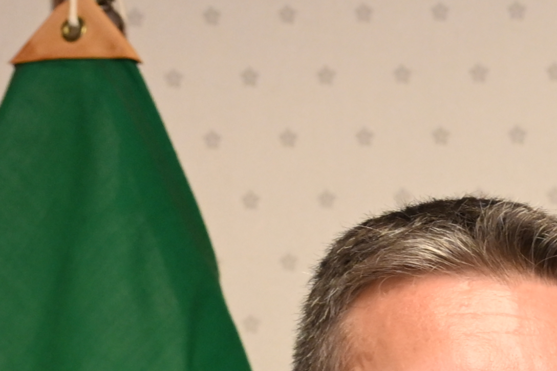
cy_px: 975
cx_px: 869
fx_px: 3697
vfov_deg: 5.5
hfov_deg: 8.4
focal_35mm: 239
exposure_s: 1/200
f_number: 4
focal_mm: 43
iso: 1600
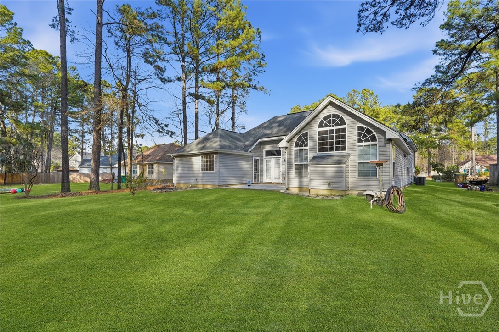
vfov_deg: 73.7
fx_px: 222
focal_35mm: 16
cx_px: 250
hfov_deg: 96.7
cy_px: 166
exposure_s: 1/1600
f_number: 9
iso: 320
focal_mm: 16
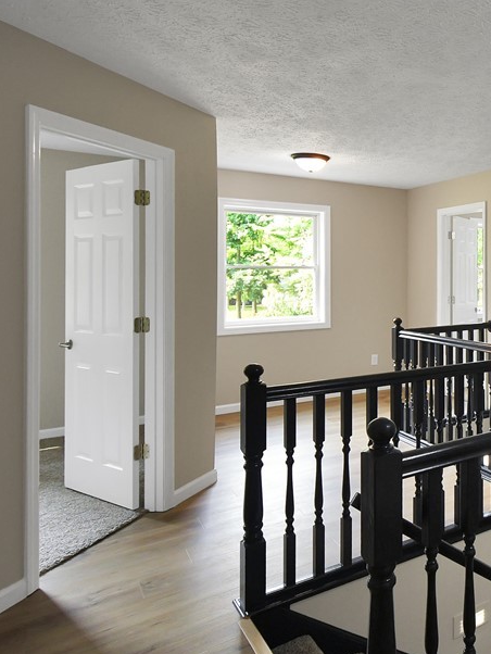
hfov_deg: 44.5
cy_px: 331
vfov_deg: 67.3
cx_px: 499
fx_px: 491
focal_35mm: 26
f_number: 4.5
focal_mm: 10
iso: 800
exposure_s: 1/80
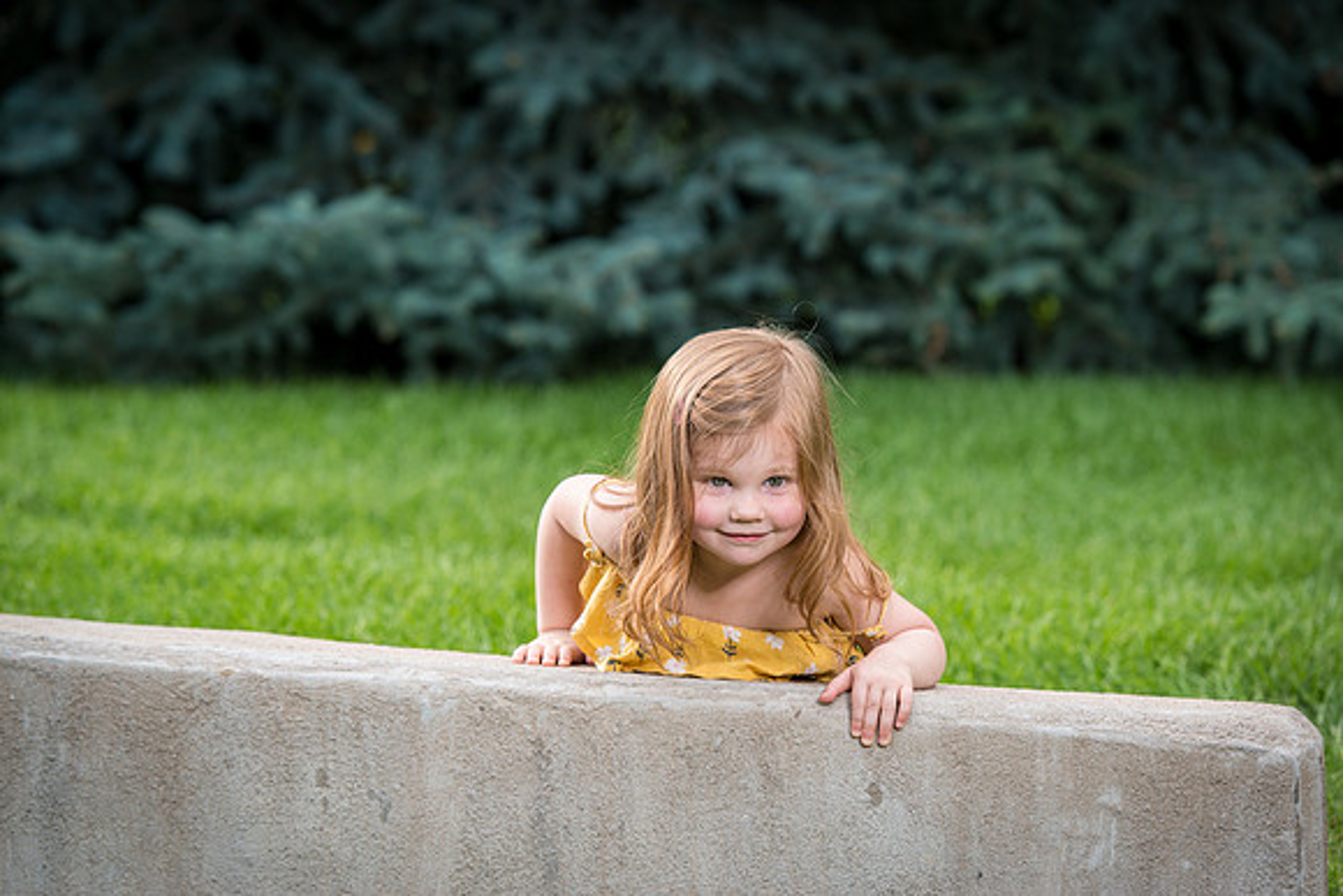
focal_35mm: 130
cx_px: 672
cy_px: 448
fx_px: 4851
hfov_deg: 15.8
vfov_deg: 10.6
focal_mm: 130
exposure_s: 1/200
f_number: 5
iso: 250
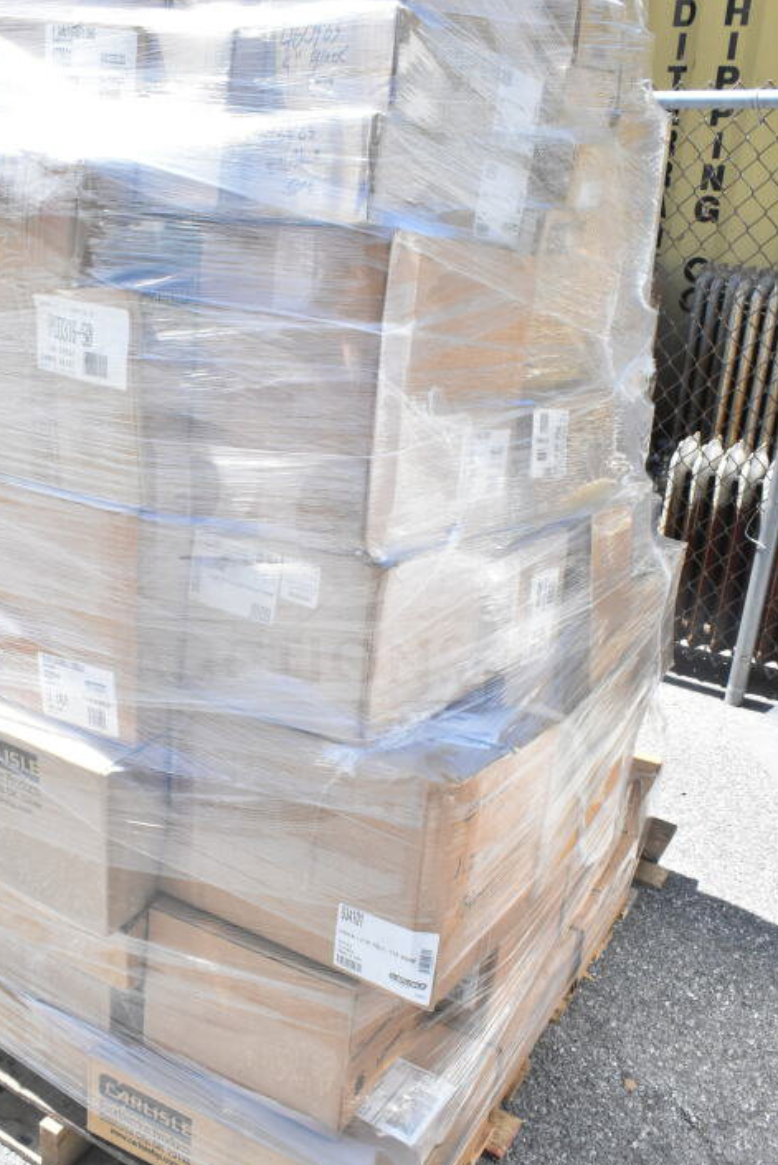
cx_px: 297
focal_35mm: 35
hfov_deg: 37.7
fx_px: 1133
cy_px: 568
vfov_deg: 54.4
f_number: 13
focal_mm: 18
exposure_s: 1/640
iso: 1600
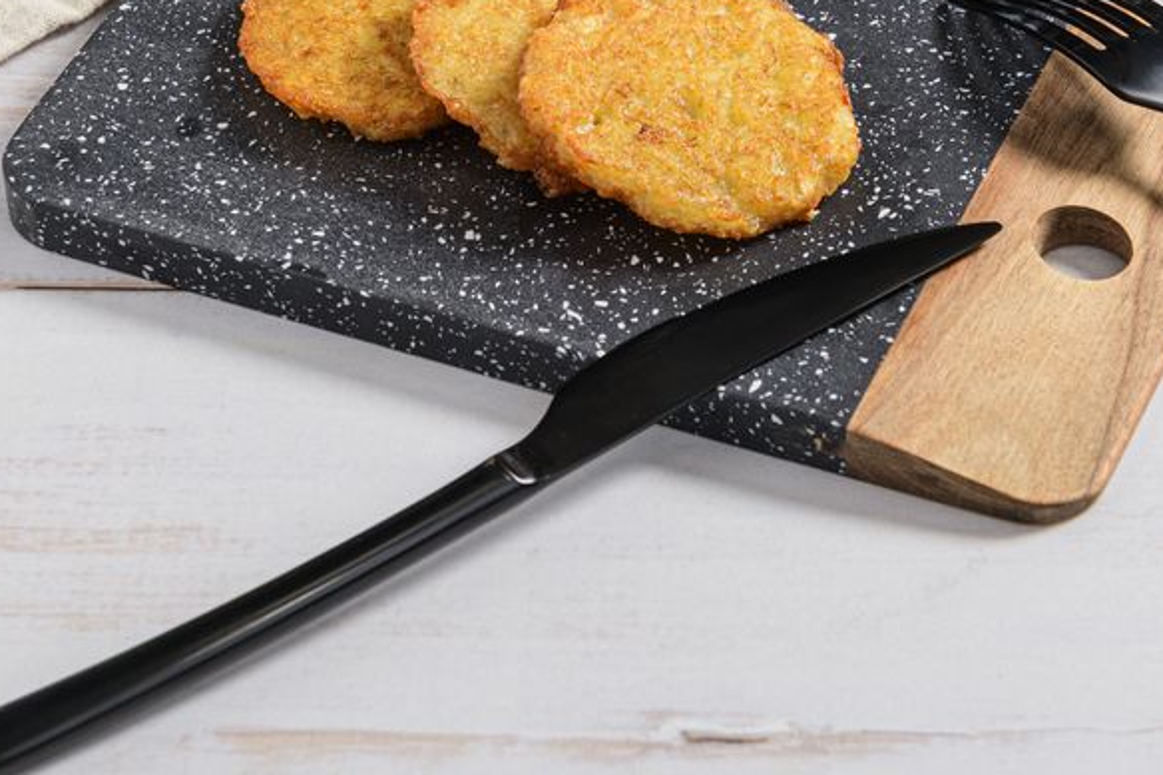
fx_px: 4618
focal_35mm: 143
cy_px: 10
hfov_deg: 14.3
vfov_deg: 9.5
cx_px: 709
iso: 200
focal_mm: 58
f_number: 8
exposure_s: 1/200
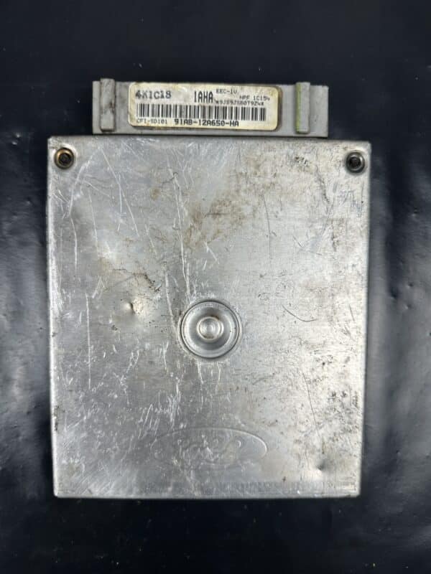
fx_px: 398
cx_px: 216
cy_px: 287
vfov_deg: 71.6
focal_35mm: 24
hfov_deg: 56.8
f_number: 1.78
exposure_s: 1/106
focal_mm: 6.86
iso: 50
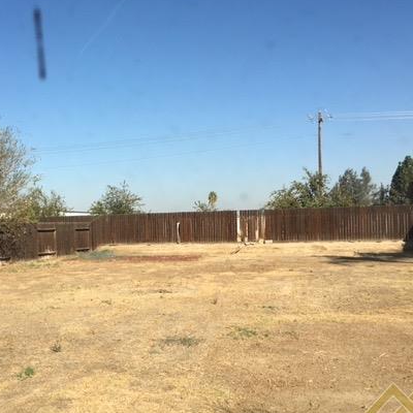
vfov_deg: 40.9
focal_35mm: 41
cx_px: 132
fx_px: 553
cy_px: 224
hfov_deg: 40.3
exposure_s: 1/1374
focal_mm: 4.15
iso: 25
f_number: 2.2
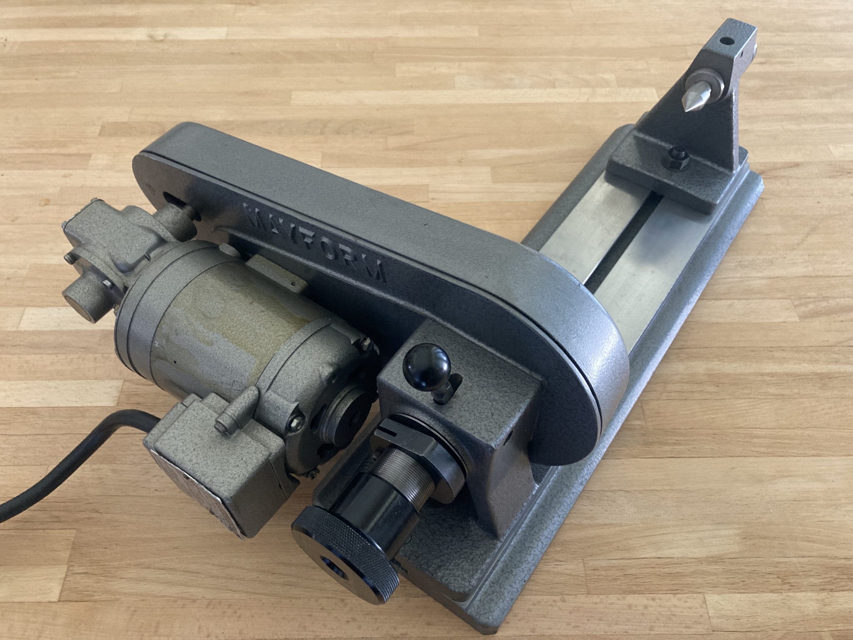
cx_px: 426
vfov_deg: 49.7
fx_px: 690
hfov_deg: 63.4
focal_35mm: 28
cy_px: 320
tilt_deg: -54.0
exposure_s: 1/33
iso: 400
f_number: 1.8
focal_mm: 3.99
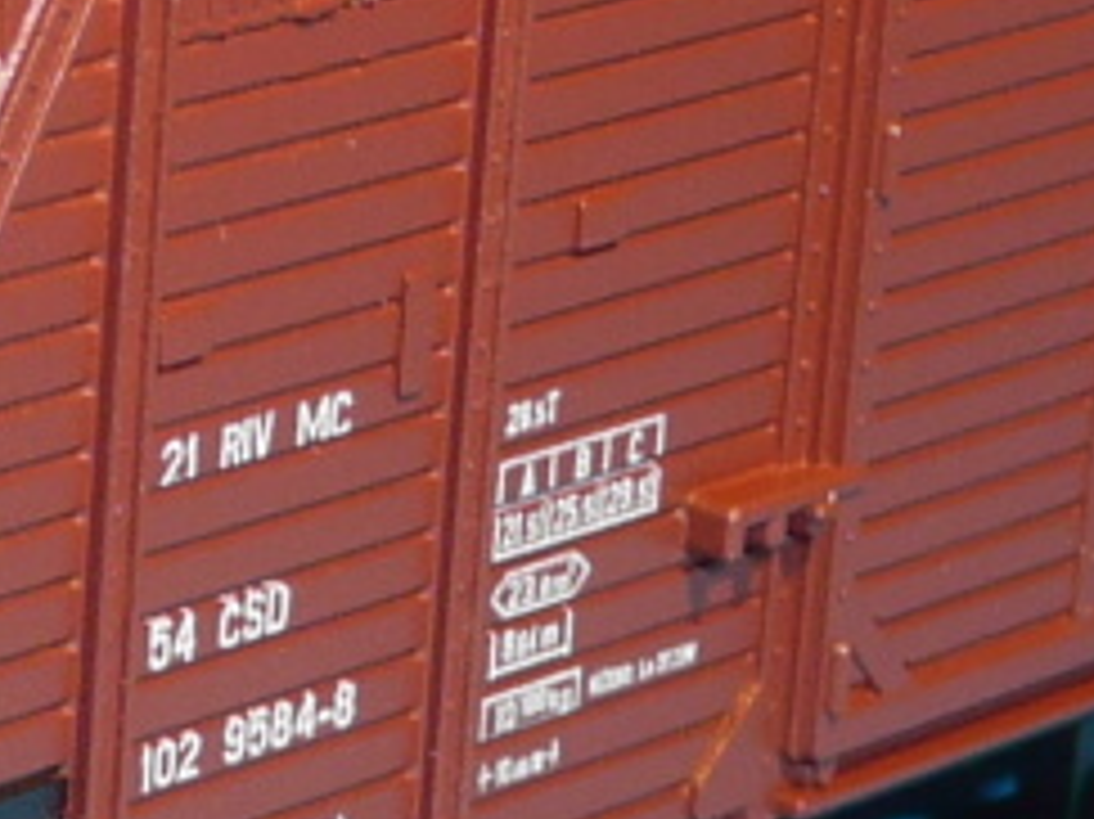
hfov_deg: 8.5
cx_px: -189
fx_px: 7328
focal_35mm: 232
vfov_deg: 6.4
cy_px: 432
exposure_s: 1/50
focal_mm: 6.5
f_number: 3.9
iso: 100
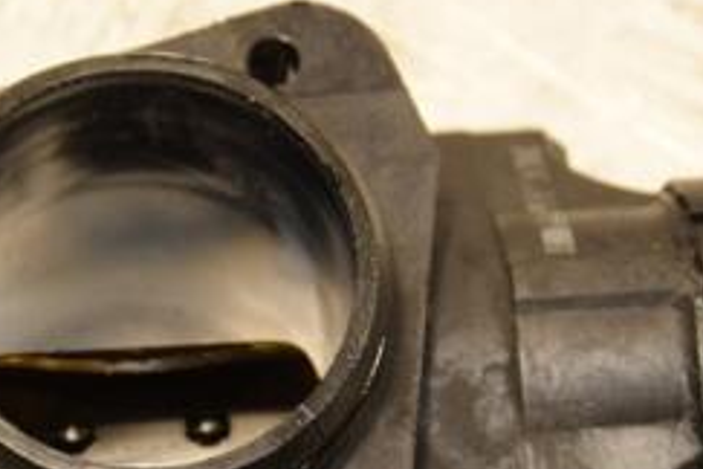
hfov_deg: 9.6
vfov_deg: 6.4
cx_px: 266
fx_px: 4198
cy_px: 307
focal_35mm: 215
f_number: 5.6
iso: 800
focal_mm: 58
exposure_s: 1/200
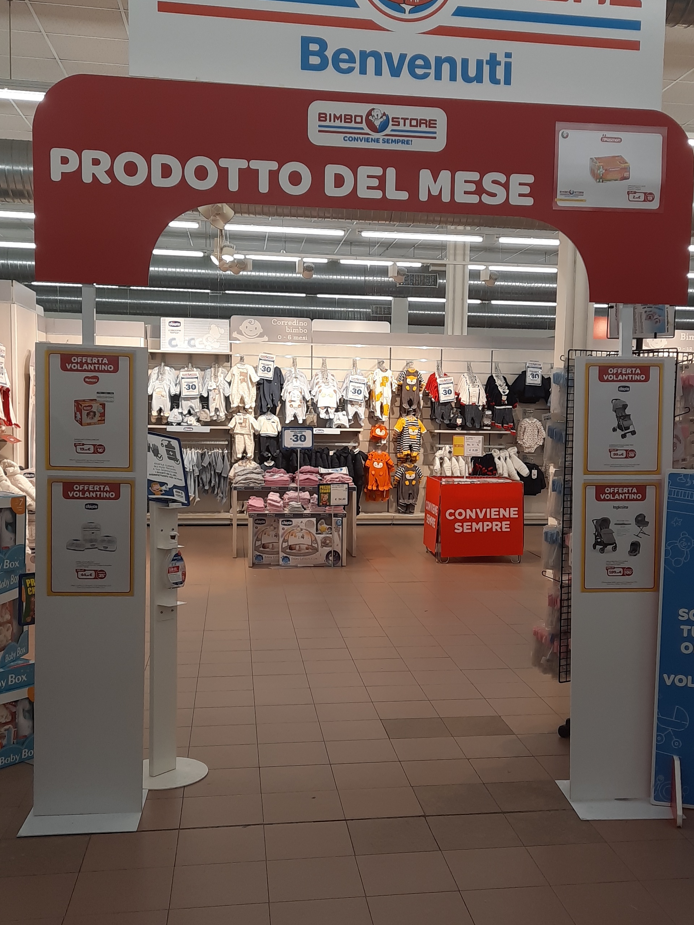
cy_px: 492
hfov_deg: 36.7
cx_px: 406
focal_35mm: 39
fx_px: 1043
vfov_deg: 47.8
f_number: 2
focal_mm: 4.6
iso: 64
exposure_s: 1/50
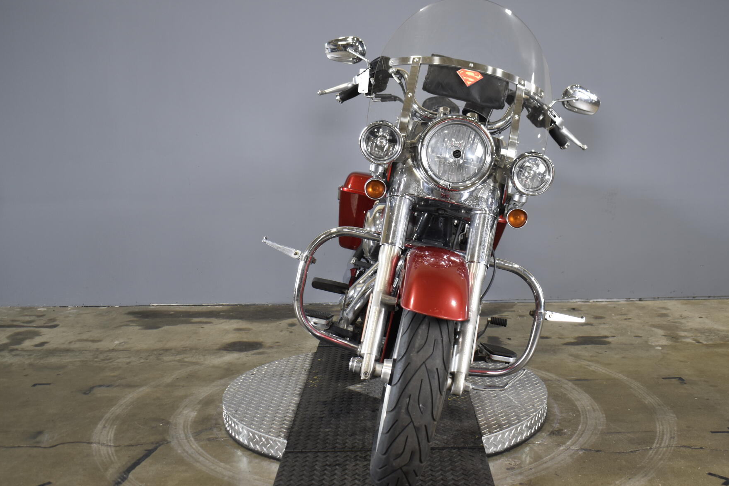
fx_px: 830
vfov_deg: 32.6
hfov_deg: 47.4
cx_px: 398
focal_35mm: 41
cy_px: 232
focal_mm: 24
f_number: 3.8
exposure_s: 1/40
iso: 400
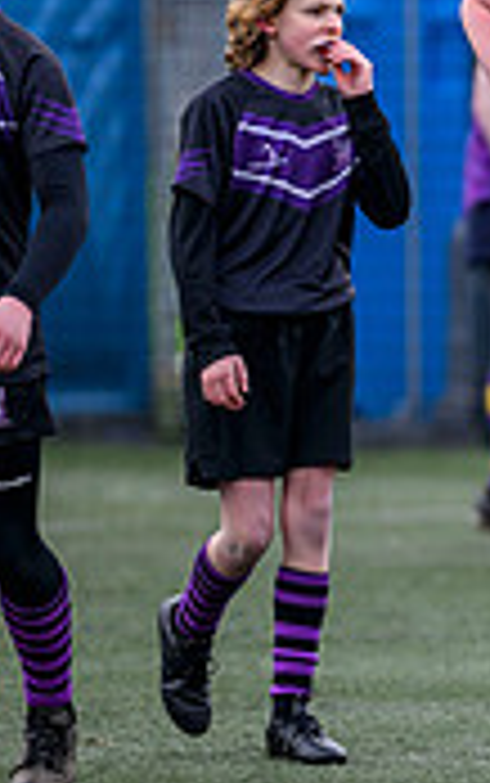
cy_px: 394
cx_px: 1155
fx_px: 29032
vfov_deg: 1.5
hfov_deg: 1.0
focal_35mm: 1361
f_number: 3.5
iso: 500
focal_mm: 400
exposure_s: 1/1250
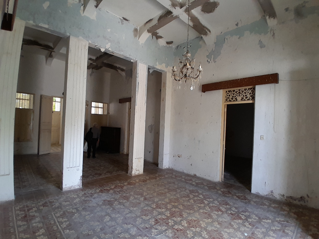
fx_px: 157
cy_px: 120
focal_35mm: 17
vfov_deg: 74.7
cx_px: 160
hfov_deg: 91.0
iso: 100
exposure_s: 1/40
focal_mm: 1.46
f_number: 2.2
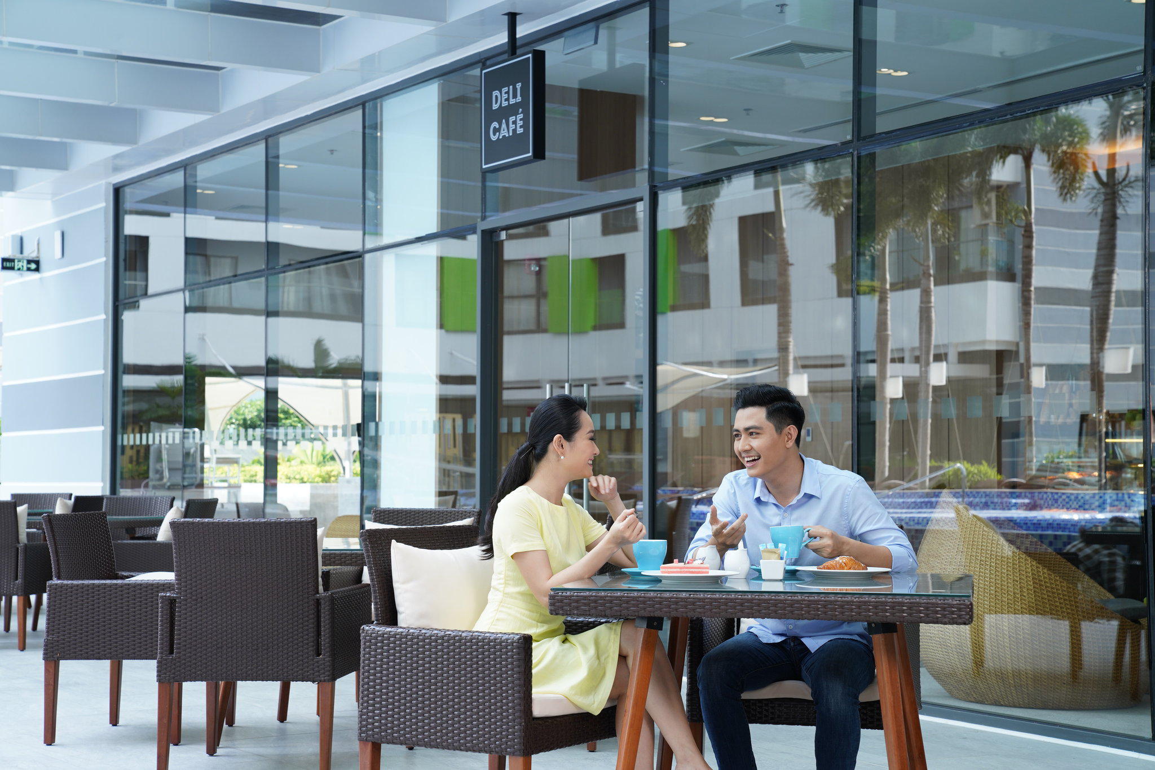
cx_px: 578
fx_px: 2021
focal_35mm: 63
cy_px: 385
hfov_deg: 31.9
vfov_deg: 21.6
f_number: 6.3
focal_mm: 63
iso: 400
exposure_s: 1/60
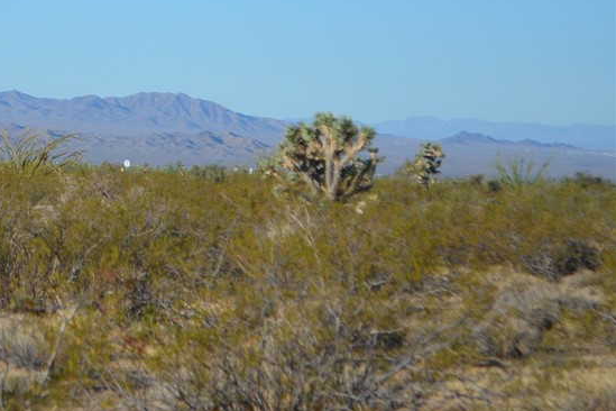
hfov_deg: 12.5
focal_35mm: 163
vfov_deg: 8.4
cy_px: 113
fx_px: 2789
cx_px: 9
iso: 400
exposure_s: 1/1600
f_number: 6.3
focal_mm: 55
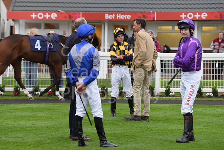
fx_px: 996
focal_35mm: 160
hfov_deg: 12.8
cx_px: 112
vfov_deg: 8.6
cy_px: 75
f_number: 4.5
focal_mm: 160
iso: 1600
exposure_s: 1/400
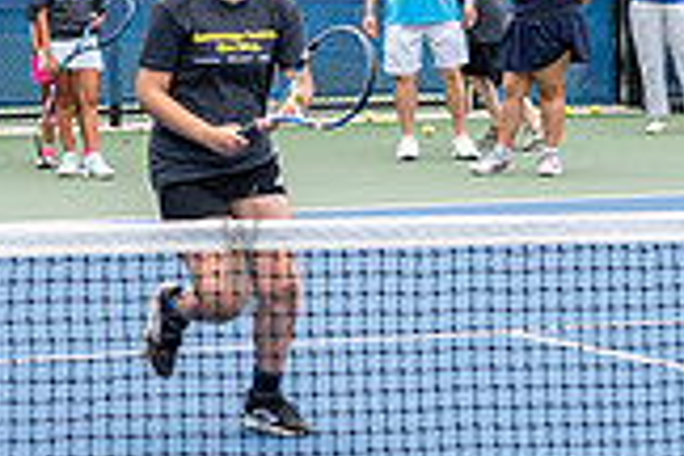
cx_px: 236
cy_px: 247
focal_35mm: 222
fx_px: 4218
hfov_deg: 9.3
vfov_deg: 6.2
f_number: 4.5
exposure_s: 1/500
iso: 400
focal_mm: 62
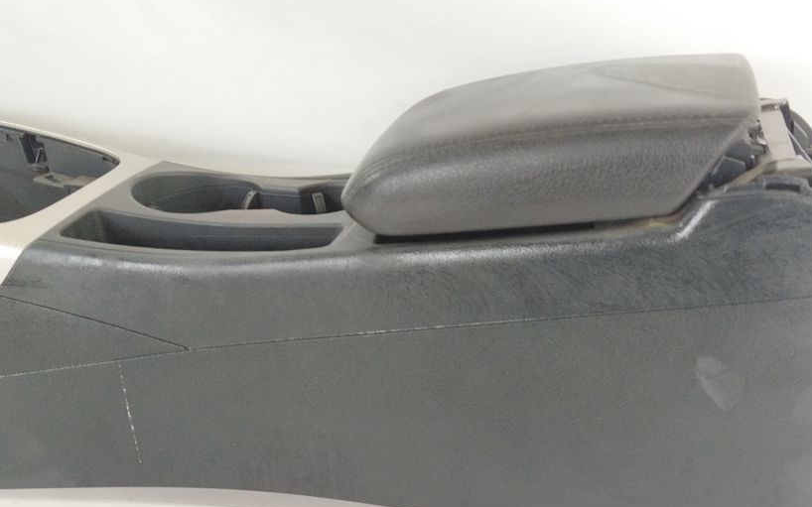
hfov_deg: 46.8
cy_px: 323
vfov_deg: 30.4
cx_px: 500
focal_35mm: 42
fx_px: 929
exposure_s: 1/50
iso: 173
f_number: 1.79
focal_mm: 4.71
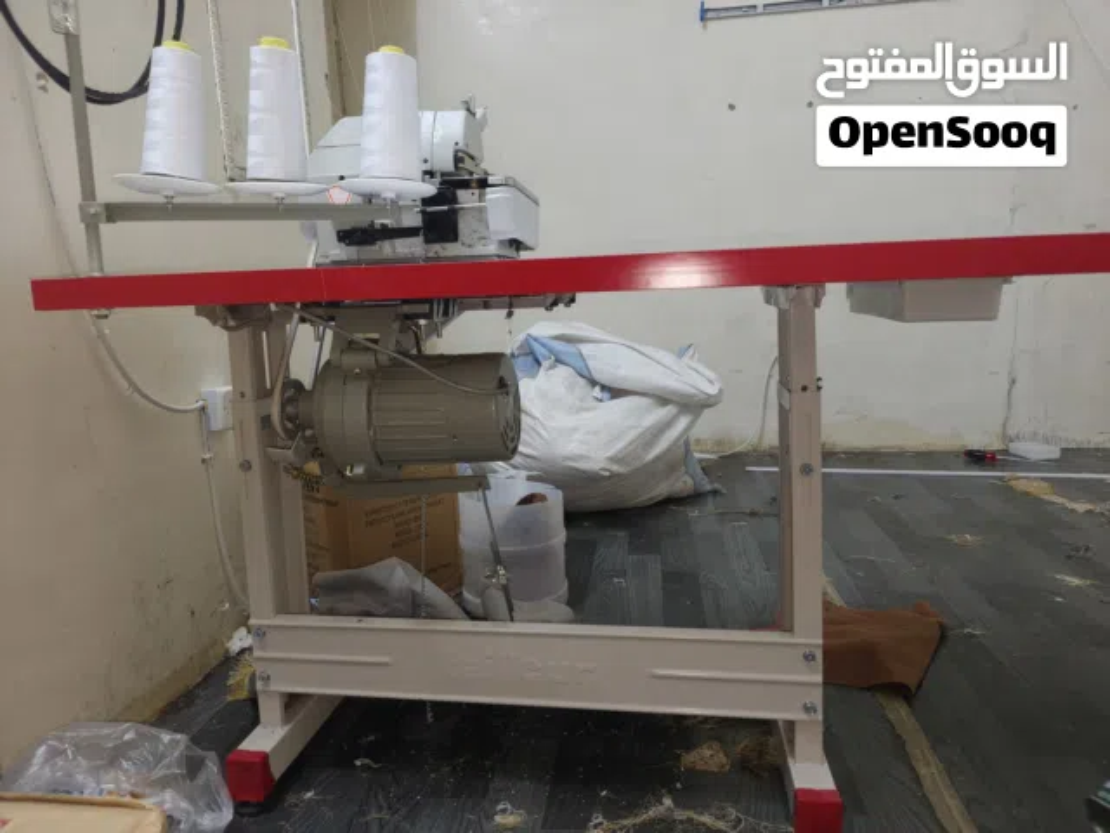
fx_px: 738
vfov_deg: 58.9
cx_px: 555
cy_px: 416
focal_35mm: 23
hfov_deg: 73.9
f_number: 1.8
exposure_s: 1/60
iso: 822
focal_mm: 5.56
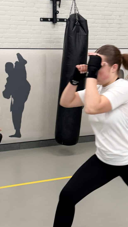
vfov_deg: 34.4
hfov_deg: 19.6
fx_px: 368
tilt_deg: -7.6
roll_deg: +1.8
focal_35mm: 61
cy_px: 117
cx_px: 40
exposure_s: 1/49
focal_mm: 6.76
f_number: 1.78
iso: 100
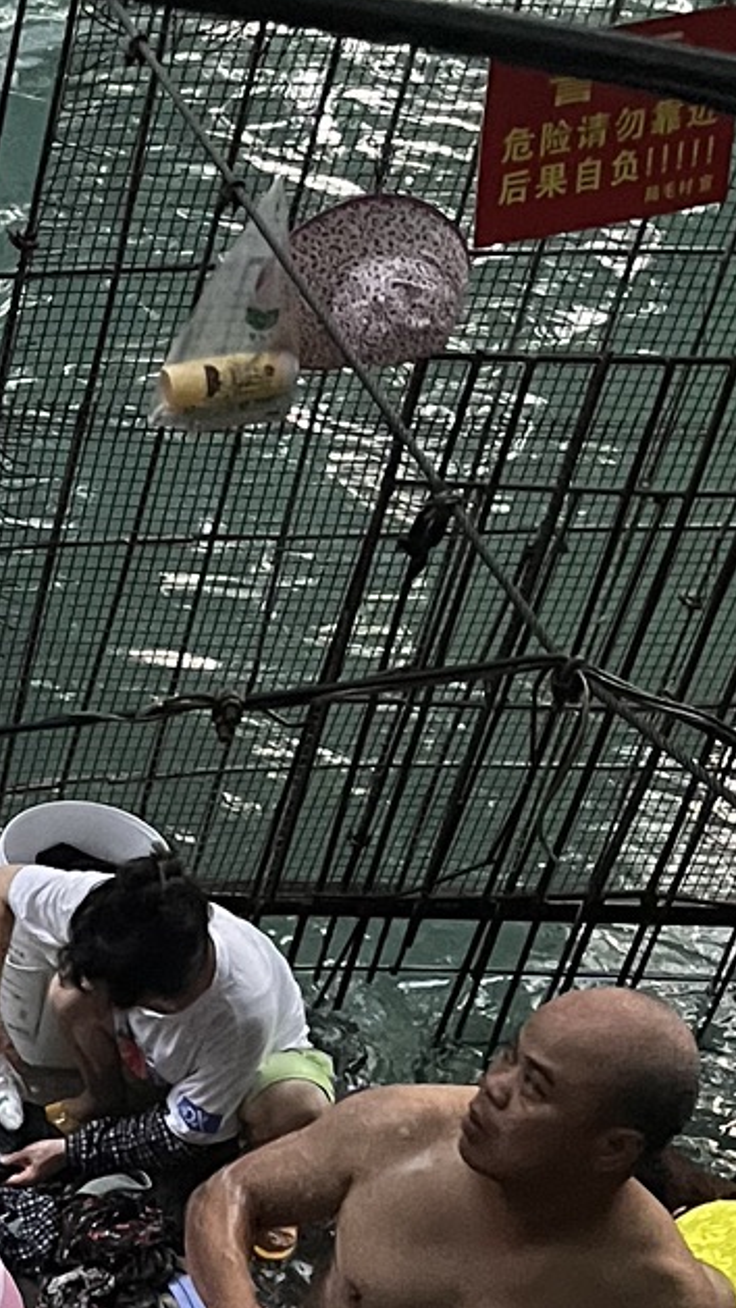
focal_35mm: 90
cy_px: 1362
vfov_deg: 22.6
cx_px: -358
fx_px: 3121
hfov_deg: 12.8
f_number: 1.6
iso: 800
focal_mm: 5.1
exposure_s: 1/30
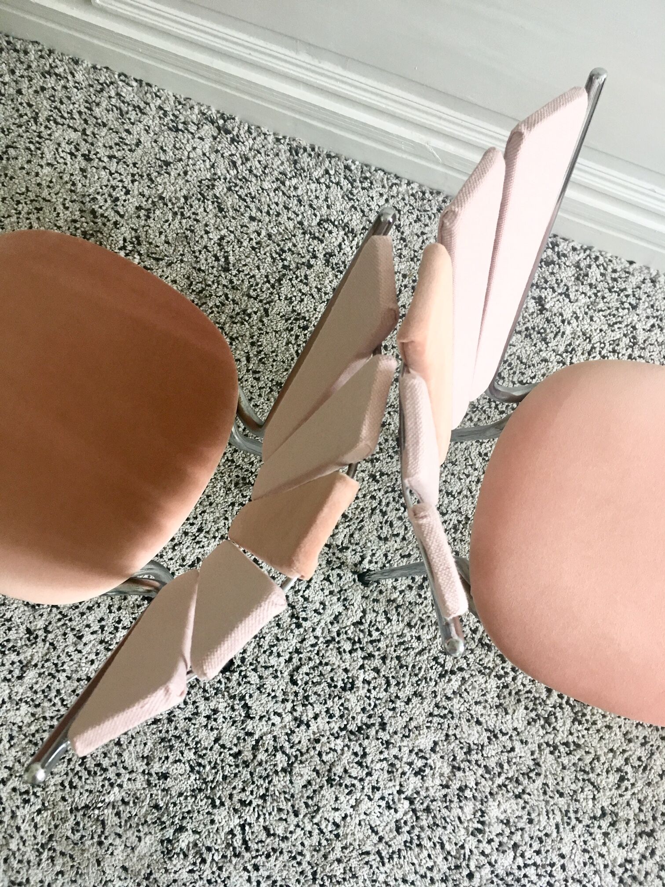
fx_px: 743
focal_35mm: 29
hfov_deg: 48.2
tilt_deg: -77.2
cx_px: 332
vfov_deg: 61.7
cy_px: 444
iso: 125
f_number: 2.2
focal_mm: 4.15
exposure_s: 1/33
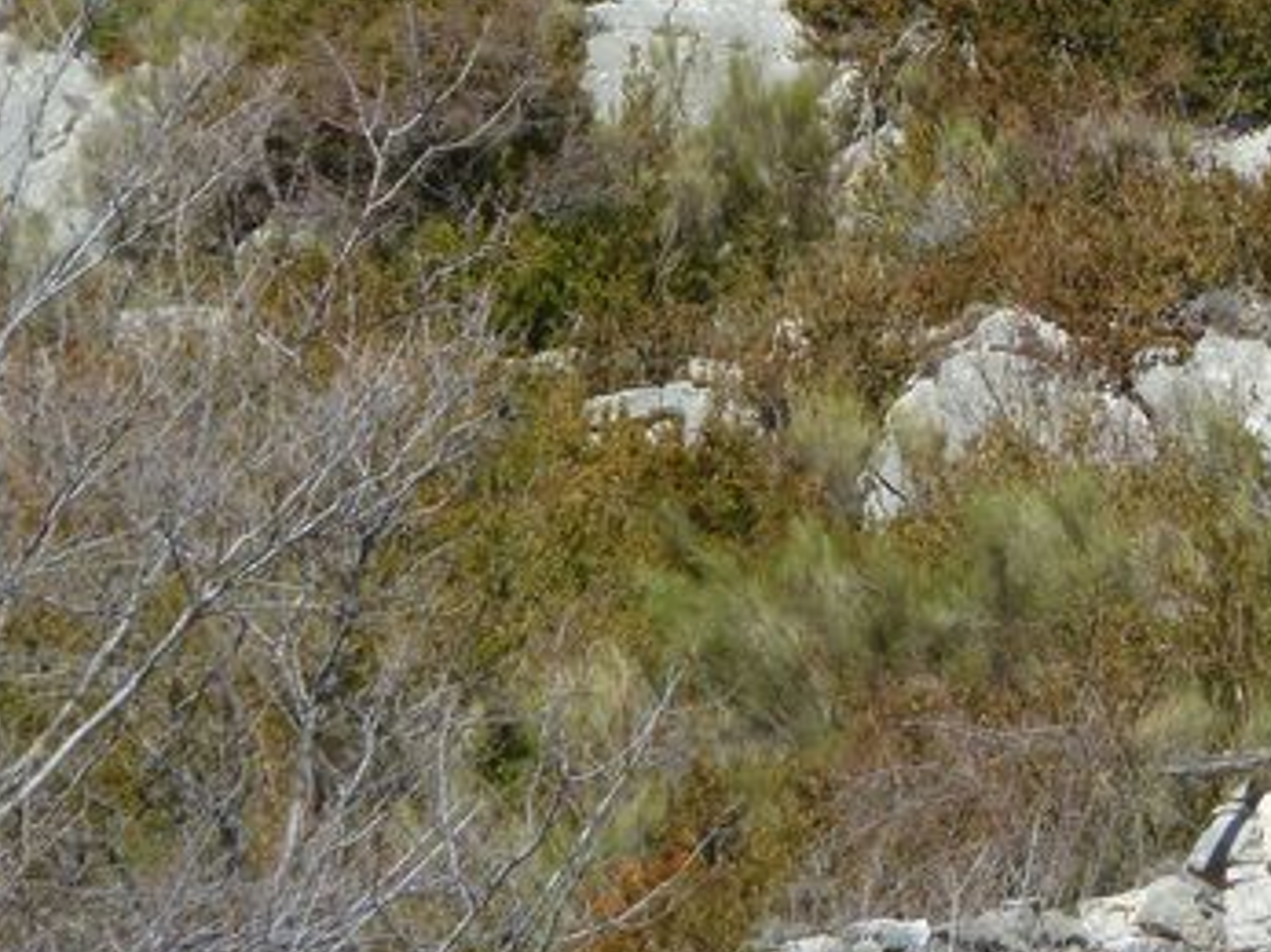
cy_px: -66
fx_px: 14315
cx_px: 1179
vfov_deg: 3.8
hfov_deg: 5.1
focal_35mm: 390
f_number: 4.5
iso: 80
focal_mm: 27.8
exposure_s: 1/400
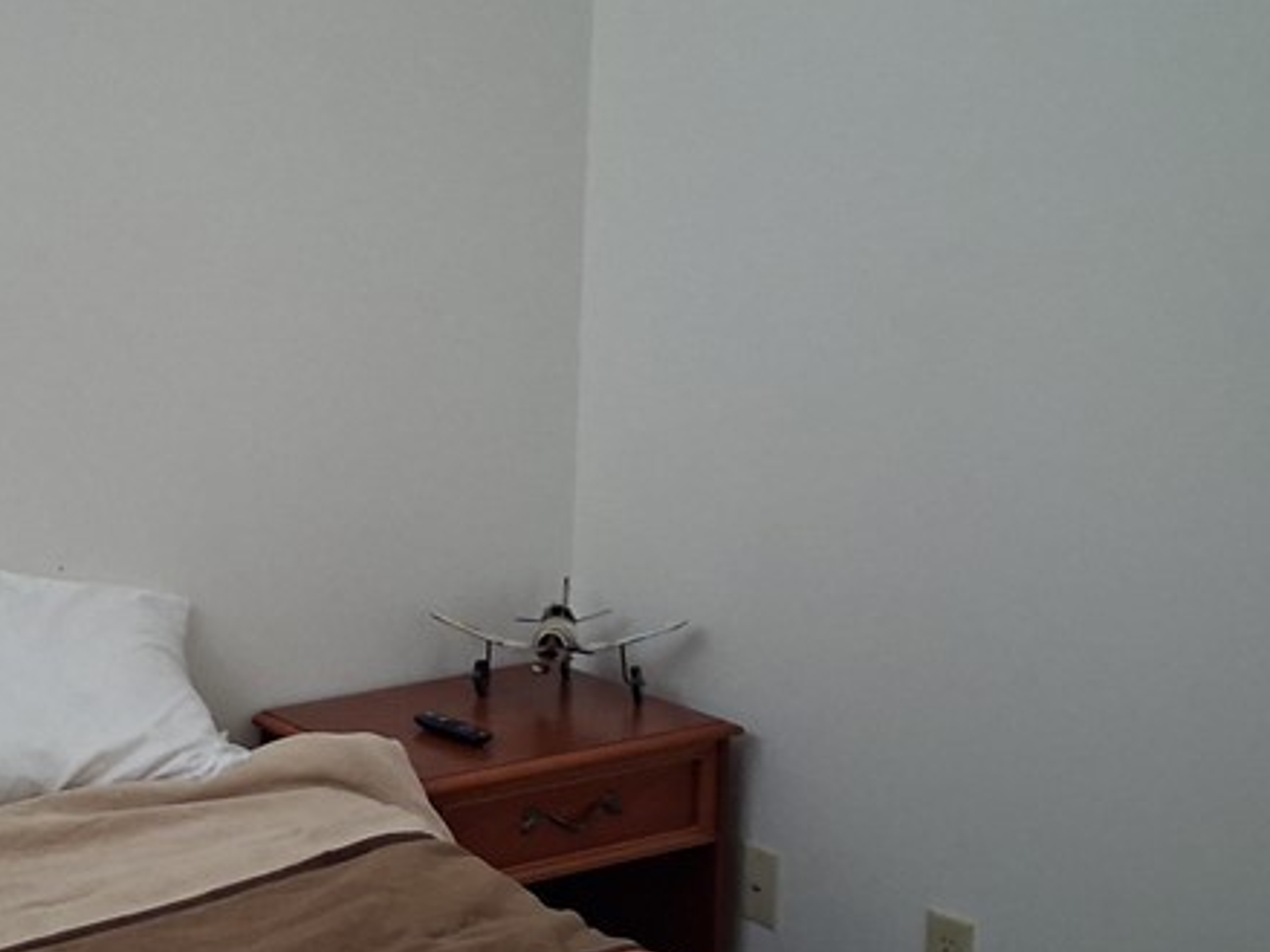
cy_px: 570
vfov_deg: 23.2
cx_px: 252
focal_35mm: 63
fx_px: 2311
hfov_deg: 30.0
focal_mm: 4
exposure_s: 1/25
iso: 640
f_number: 1.8
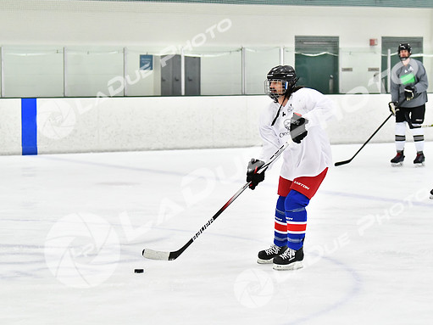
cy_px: 163
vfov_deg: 8.9
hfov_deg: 11.8
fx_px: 2088
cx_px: 232
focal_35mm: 167
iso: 6400
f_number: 2.8
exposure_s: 1/1600
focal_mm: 102
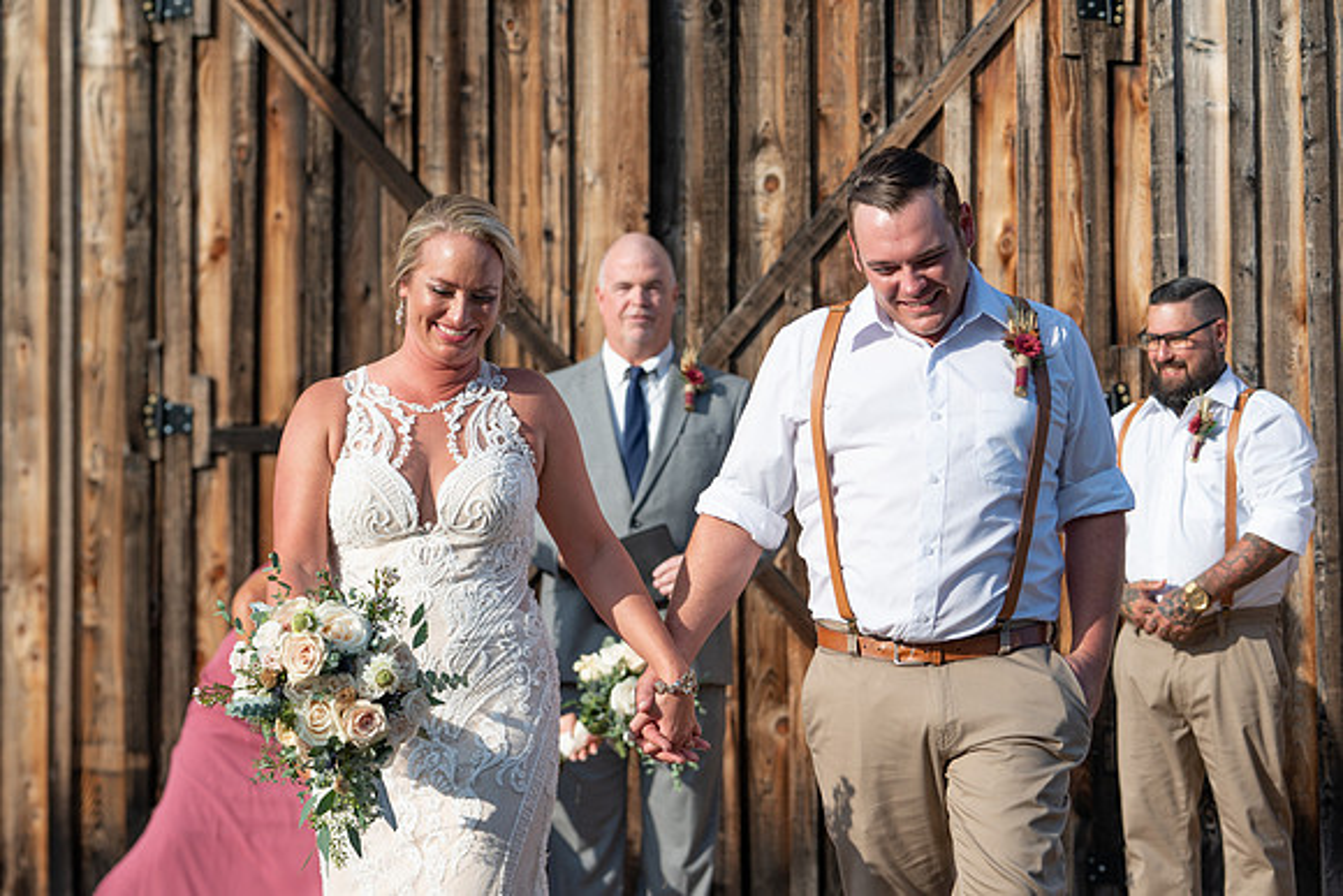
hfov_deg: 20.5
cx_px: 620
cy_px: 453
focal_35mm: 99
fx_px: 3707
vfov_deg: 13.8
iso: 100
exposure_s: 1/800
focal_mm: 90
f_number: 4
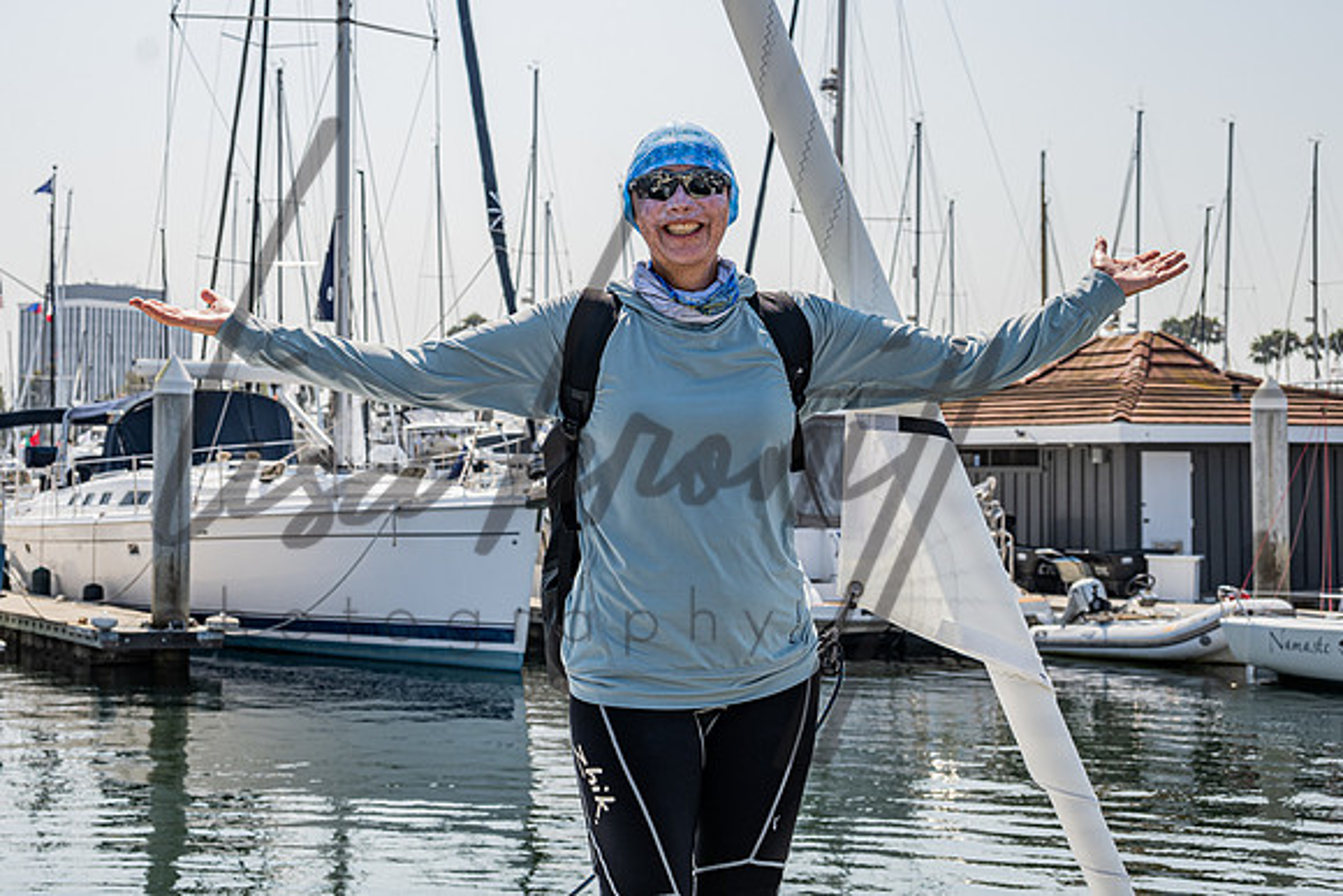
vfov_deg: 21.5
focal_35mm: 63
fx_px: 2357
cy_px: 307
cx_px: 470
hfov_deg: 31.6
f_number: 6.3
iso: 125
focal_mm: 43
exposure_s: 1/500
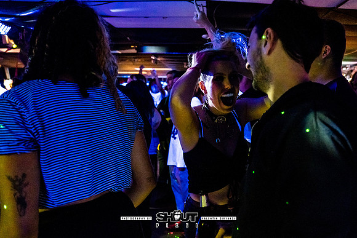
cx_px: 222
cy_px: 116
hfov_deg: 60.2
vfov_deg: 42.8
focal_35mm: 31
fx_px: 304
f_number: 2.8
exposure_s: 1/200
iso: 3200
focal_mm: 24
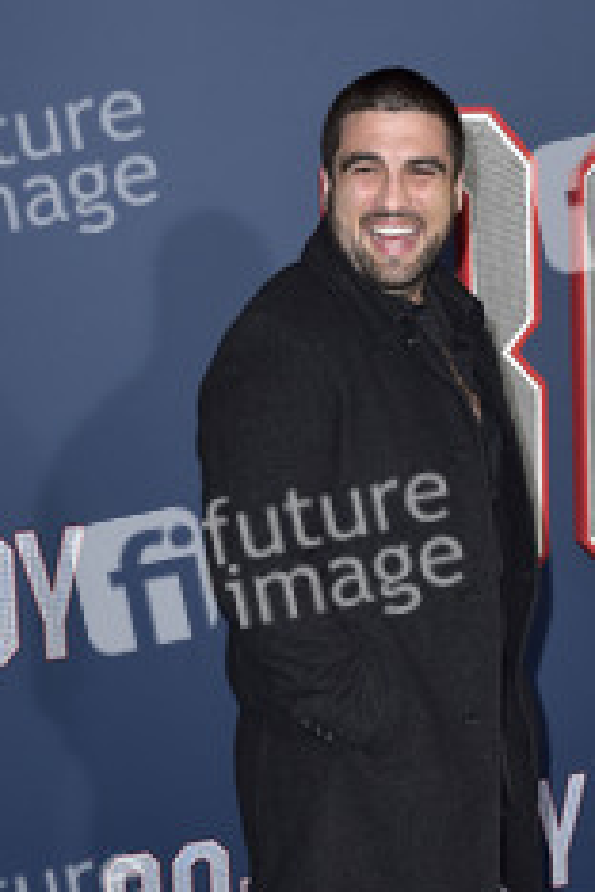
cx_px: 380
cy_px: 755
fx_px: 2033
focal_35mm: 82
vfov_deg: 24.2
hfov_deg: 16.6
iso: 400
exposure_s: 1/250
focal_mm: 48
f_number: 6.3
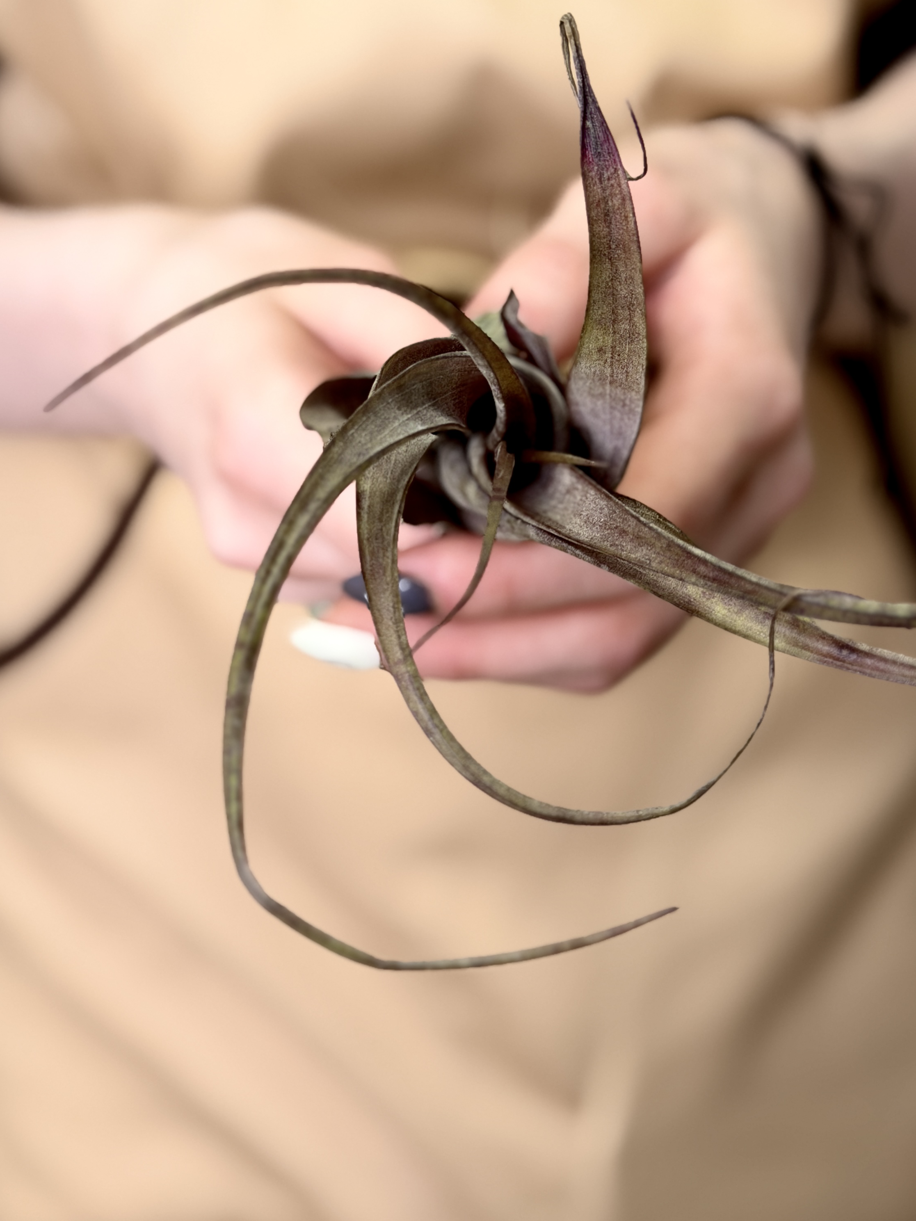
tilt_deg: -19.3
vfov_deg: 29.7
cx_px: 498
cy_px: 436
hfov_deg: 22.6
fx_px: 2293
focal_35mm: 65
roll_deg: +1.9
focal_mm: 6.76
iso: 50
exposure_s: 1/132
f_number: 1.78
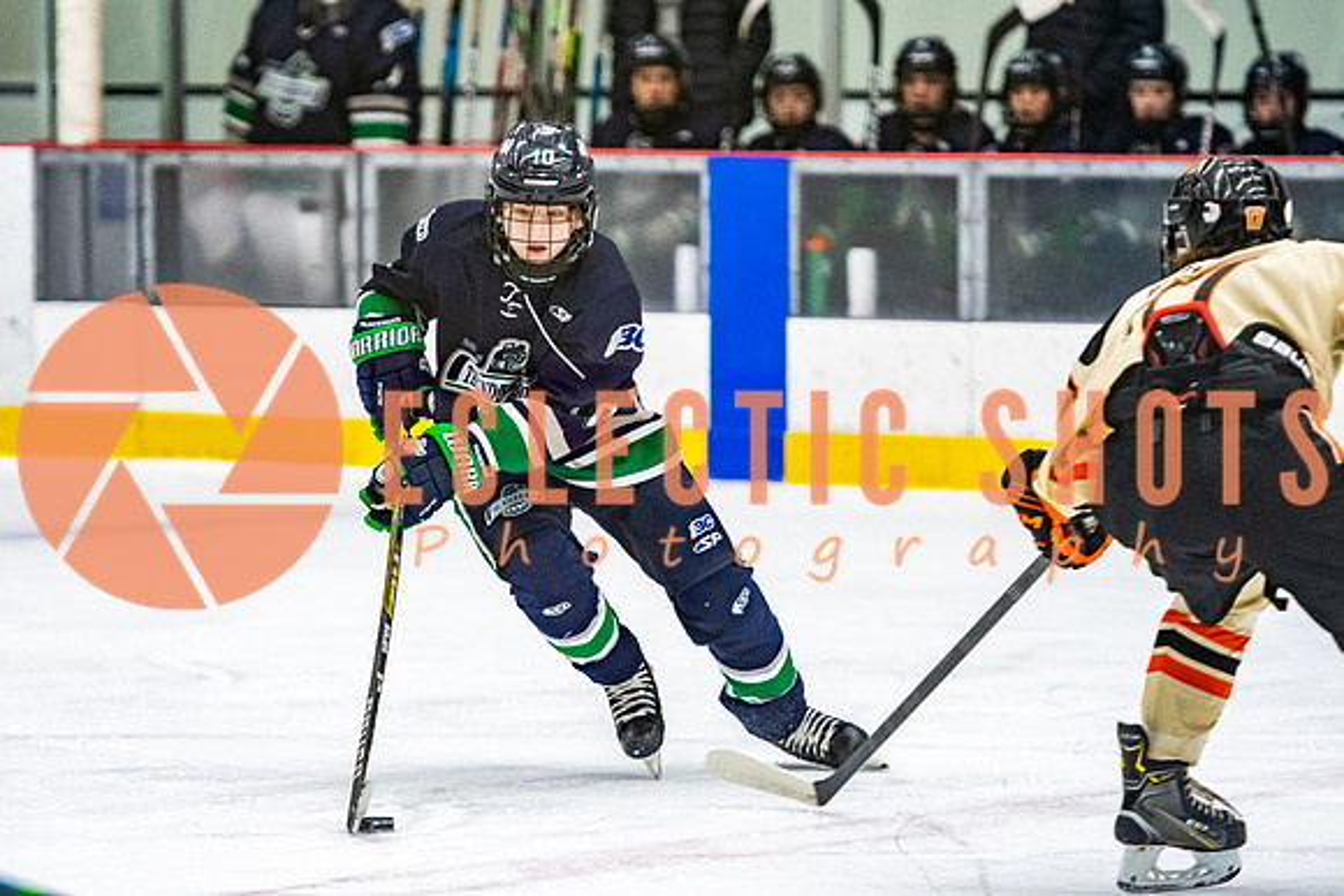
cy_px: 388
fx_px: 10463
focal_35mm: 280
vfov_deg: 4.9
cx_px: 589
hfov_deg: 7.3
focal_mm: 165
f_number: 2.8
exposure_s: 1/640
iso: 1800
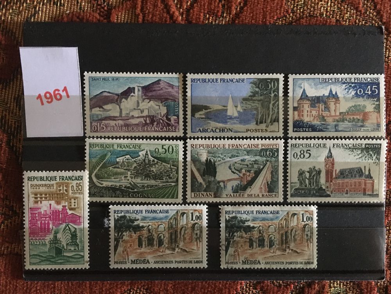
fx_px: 328
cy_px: 147
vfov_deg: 48.2
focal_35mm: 29
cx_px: 196
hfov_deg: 61.7
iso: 500
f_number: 2.2
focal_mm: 4.15
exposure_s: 1/17
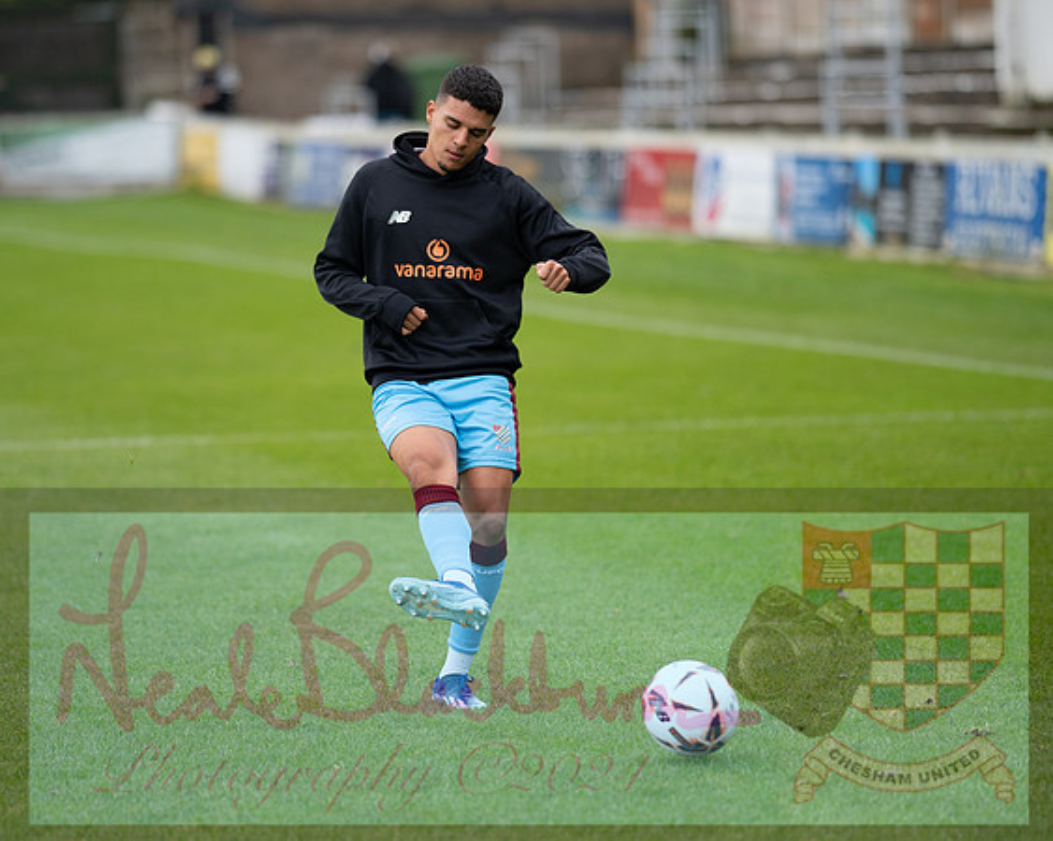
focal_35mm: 210
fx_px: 6531
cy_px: 435
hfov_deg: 9.2
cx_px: 509
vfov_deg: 7.4
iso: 400
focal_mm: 135
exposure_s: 1/2000
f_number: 1.8
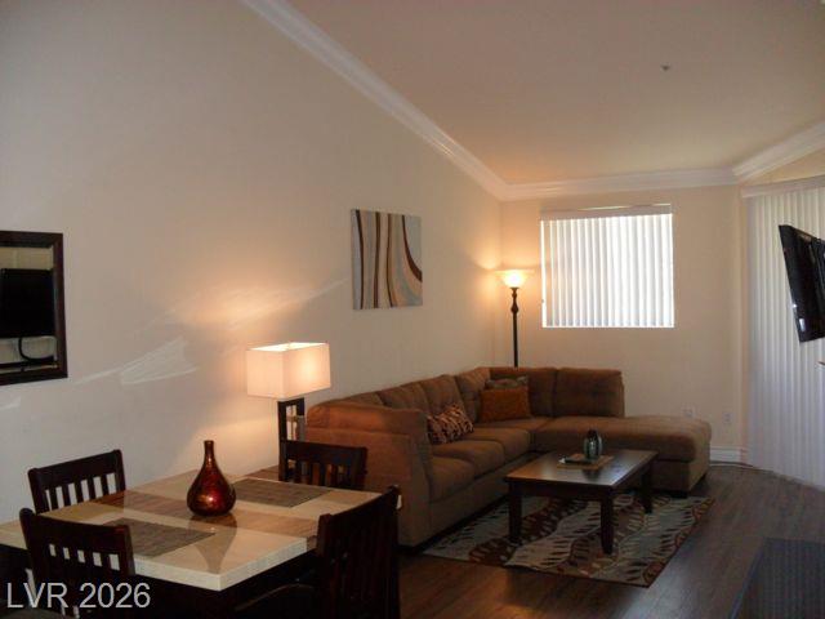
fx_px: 834
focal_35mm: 35
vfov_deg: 40.7
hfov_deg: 52.6
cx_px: 412
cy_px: 310
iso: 200
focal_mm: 6.3
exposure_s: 1/45
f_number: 3
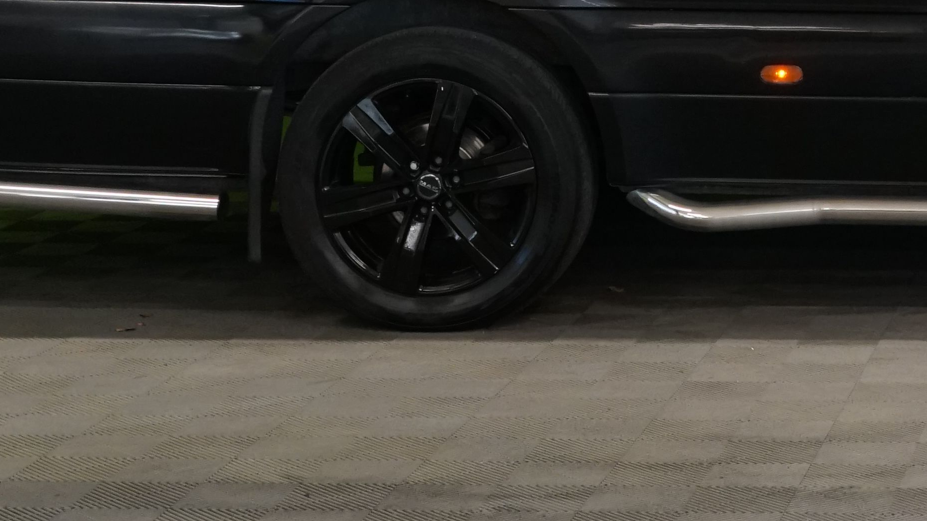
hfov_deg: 16.8
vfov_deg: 9.7
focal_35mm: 122
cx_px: 1099
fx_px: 2998
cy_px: -211
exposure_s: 1/160
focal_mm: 36
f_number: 4
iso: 1600
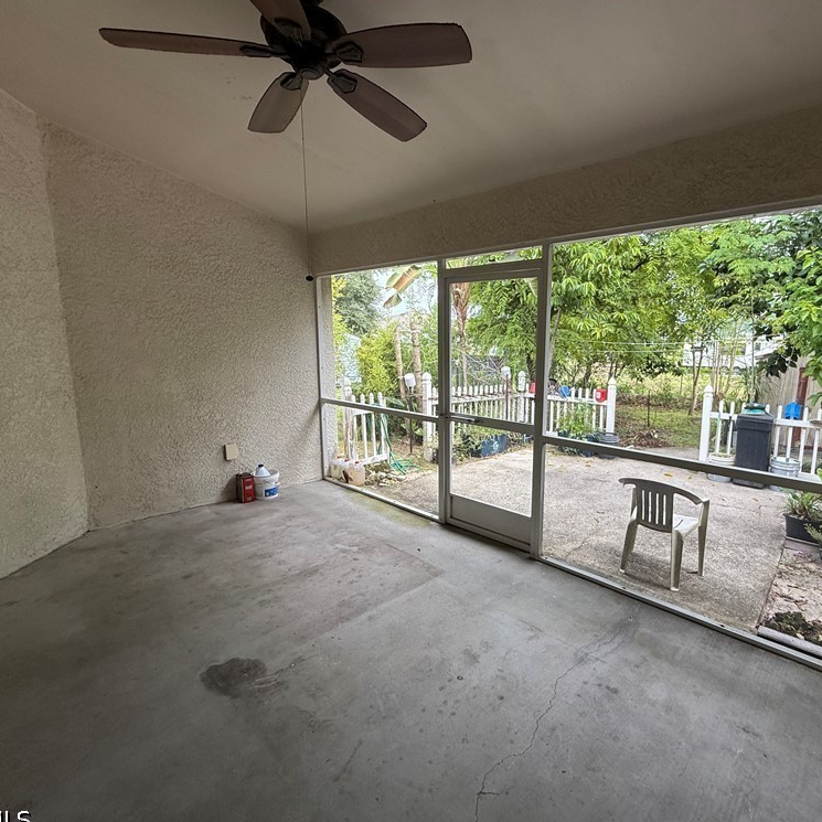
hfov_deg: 83.0
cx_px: 492
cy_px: 415
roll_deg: -1.3
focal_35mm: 17
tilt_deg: -9.1
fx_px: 457
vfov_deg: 84.0
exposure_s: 1/239
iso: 64
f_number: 2.2
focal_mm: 2.22
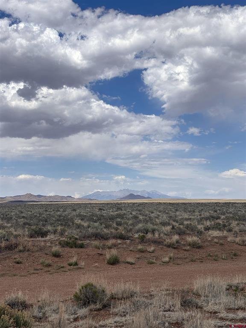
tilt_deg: +4.8
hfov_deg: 28.0
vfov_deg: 36.8
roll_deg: +1.4
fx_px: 493
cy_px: 164
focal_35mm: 52
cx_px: 123
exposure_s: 1/5076
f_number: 1.6
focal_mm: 5.96
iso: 32
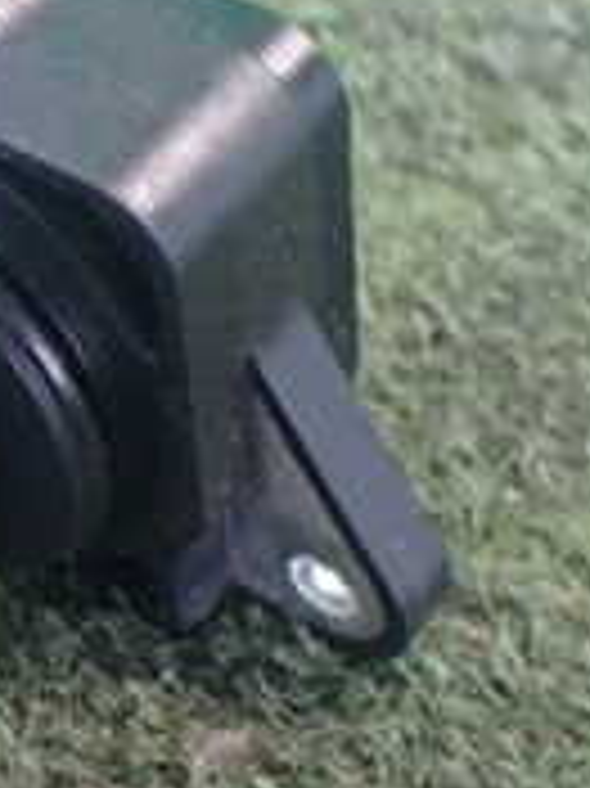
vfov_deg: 19.1
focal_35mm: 103
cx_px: -153
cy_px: 338
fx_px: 2344
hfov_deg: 13.9
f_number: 2.3
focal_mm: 5.4
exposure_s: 1/30
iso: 800
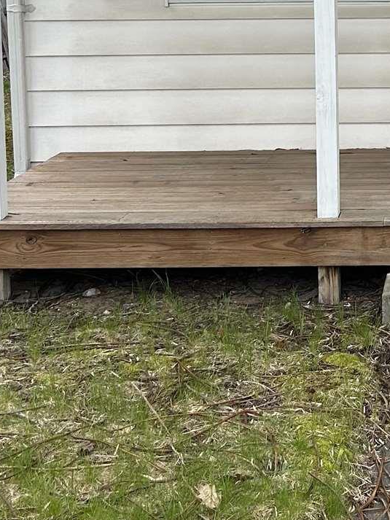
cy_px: 23
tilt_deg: -4.2
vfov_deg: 22.5
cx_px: 469
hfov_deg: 16.8
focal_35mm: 84
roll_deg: +0.6
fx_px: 1261
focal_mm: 5.7
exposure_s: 1/635
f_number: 1.5
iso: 50
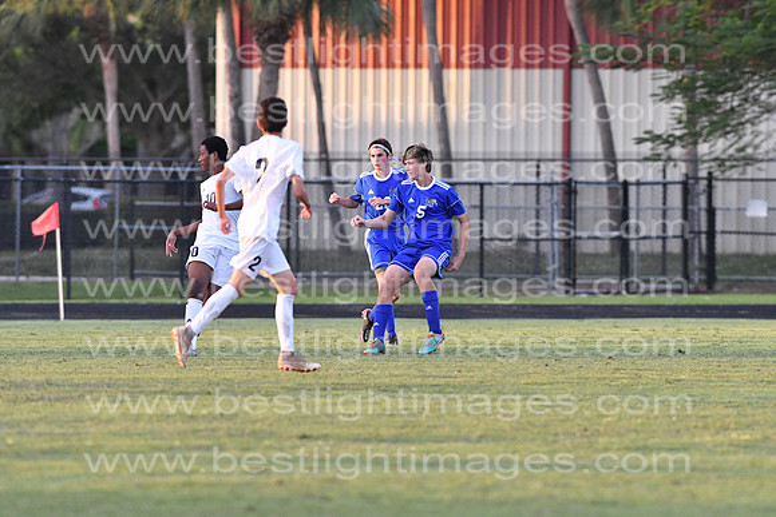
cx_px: 388
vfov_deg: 3.1
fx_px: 9702
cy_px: 258
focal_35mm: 450
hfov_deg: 4.6
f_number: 4
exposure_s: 1/1000
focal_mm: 300
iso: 1600
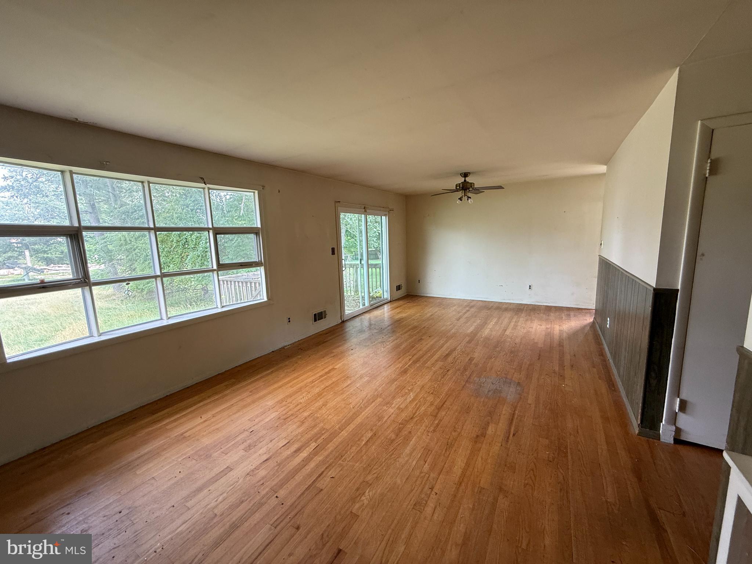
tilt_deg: -7.4
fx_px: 304
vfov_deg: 85.7
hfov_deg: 102.1
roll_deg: +0.9
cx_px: 376
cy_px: 282
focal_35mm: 14
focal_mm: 2.22
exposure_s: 1/99
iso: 160
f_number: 2.2
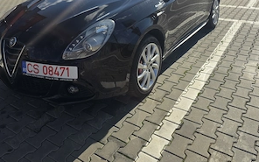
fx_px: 233
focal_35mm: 33
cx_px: 129
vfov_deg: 35.3
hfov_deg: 58.1
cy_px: 6
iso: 80
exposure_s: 1/7333
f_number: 1.7
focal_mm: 6.3
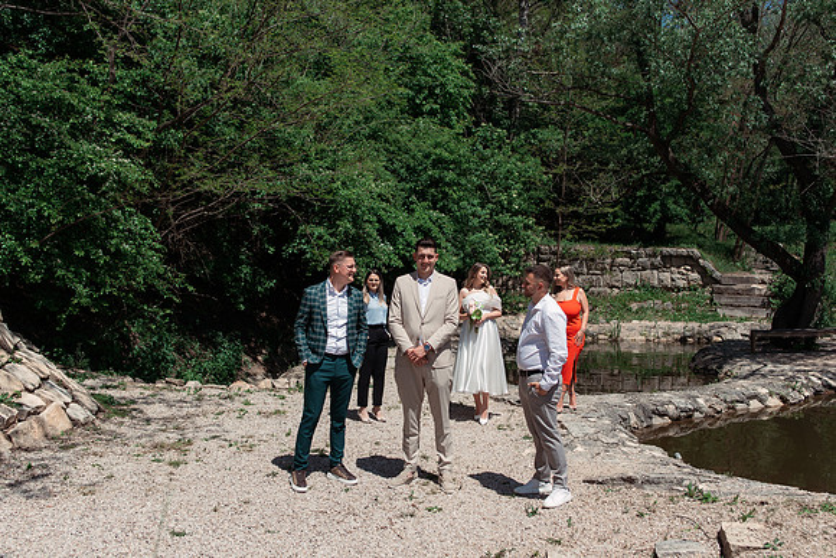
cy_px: 281
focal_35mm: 36
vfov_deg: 36.6
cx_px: 425
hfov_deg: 52.7
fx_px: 844
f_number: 4
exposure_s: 1/1600
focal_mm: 35
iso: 125
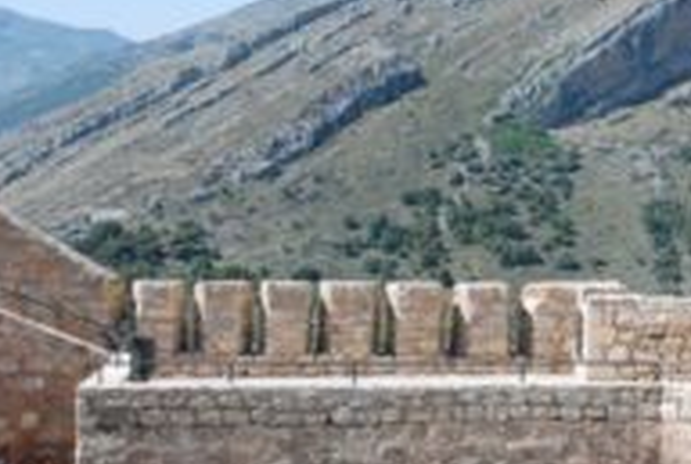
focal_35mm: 105
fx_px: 2026
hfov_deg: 18.2
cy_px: 59
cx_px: 864
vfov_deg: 13.0
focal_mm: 27
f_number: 14
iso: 1600
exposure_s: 1/800
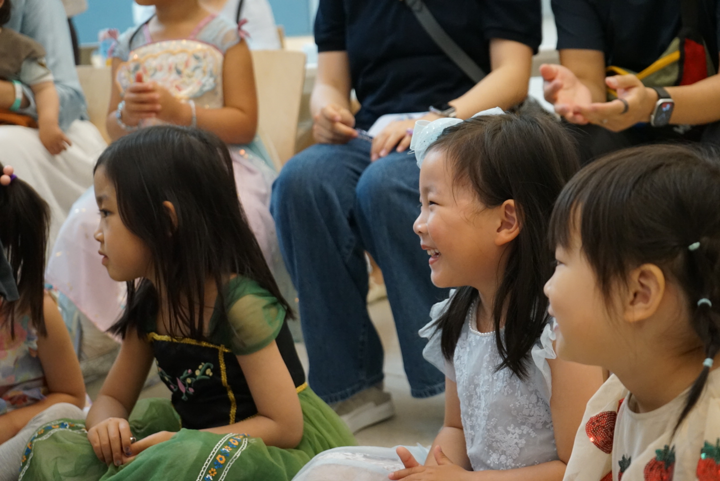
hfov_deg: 31.4
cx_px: 360
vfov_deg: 21.3
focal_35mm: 64
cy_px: 240
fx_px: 1281
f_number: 5.6
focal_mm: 64
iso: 4000
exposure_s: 1/160
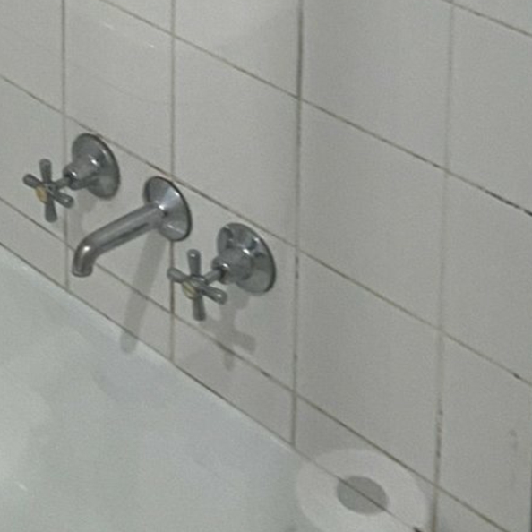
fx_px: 1721
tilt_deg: -12.0
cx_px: -236
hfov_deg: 16.2
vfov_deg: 14.9
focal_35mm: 99
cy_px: -477
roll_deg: +3.0
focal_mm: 4.25
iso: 125
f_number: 1.8
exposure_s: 1/50
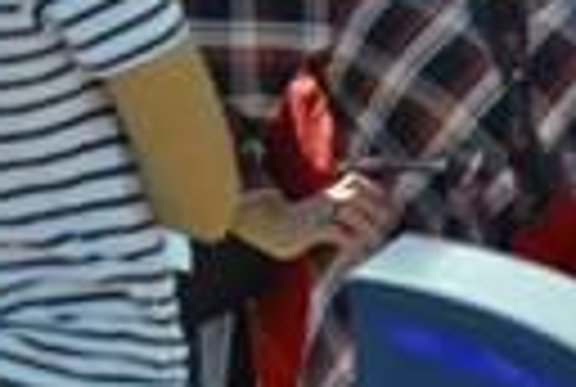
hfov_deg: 3.2
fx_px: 10023
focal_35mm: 625
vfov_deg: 2.2
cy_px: -360
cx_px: 1683
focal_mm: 80
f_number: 9
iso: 100
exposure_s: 1/320
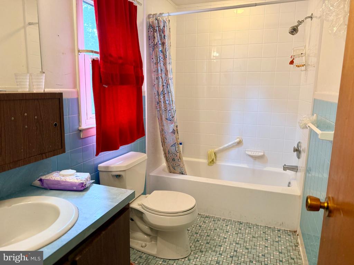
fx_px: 245
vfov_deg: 56.8
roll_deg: +0.2
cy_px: 132
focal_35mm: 24
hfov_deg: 71.6
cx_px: 177
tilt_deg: -5.1
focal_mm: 6.76
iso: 160
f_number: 1.78
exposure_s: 1/60
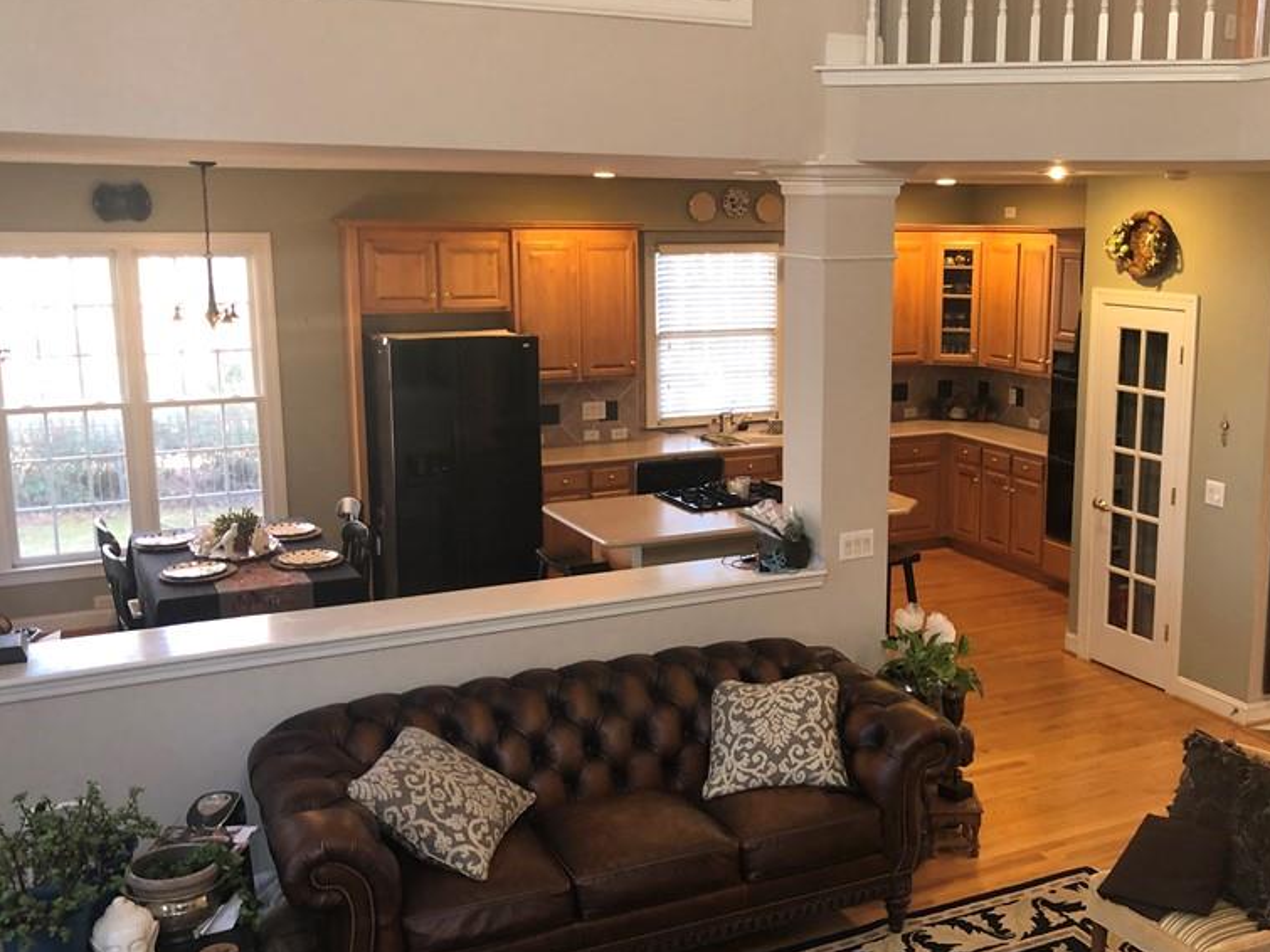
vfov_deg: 37.7
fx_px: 1394
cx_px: 806
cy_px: 474
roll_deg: -1.6
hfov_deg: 48.5
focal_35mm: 38
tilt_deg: -10.0
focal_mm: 4
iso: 40
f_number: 1.8
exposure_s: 1/15
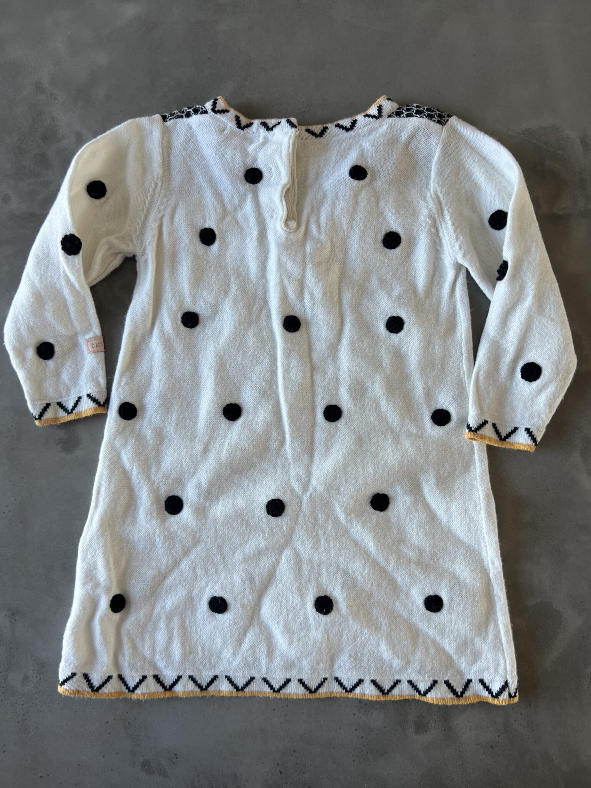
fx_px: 592
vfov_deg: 67.3
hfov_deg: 53.1
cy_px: 394
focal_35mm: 26
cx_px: 296
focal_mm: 5.7
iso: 64
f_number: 1.5
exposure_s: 1/121
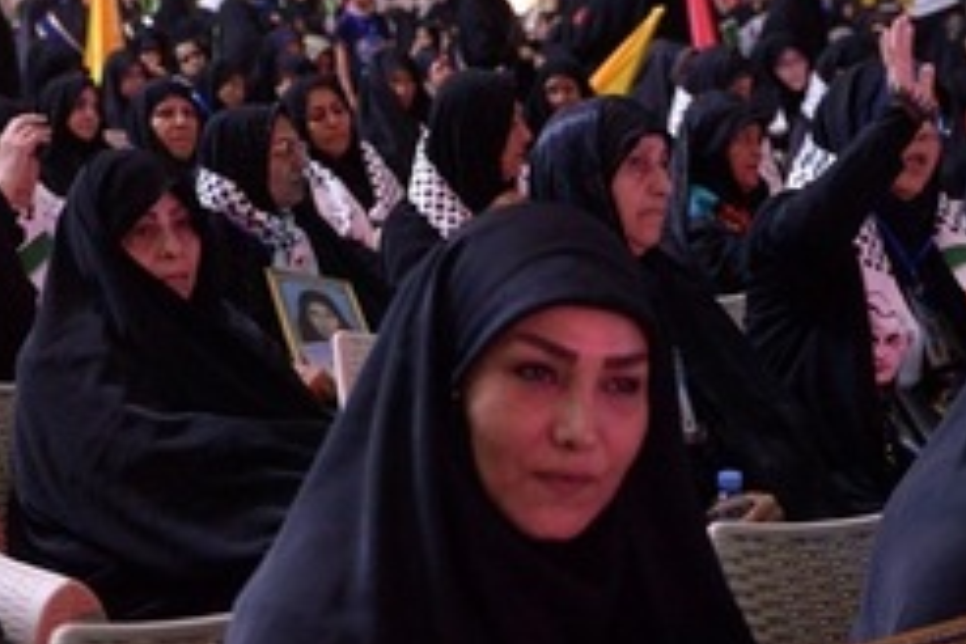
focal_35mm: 104
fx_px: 2790
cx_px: 569
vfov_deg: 12.9
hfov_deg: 19.6
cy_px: 701
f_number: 3.5
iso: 3200
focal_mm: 32
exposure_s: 1/50
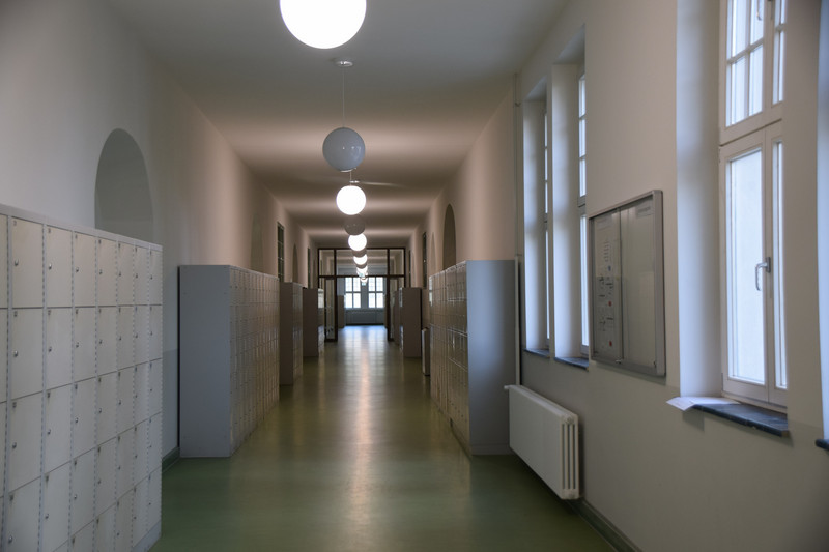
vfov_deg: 28.1
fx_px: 1105
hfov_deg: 41.1
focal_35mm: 48
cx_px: 414
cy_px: 276
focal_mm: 32
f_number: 4.2
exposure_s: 1/80
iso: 400
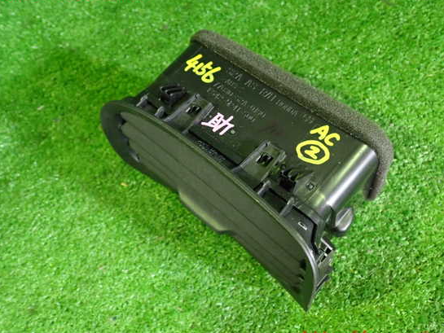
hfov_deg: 55.3
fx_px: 423
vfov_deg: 43.0
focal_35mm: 33
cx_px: 243
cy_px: 166
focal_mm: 5.4
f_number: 2.3
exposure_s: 1/25
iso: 800
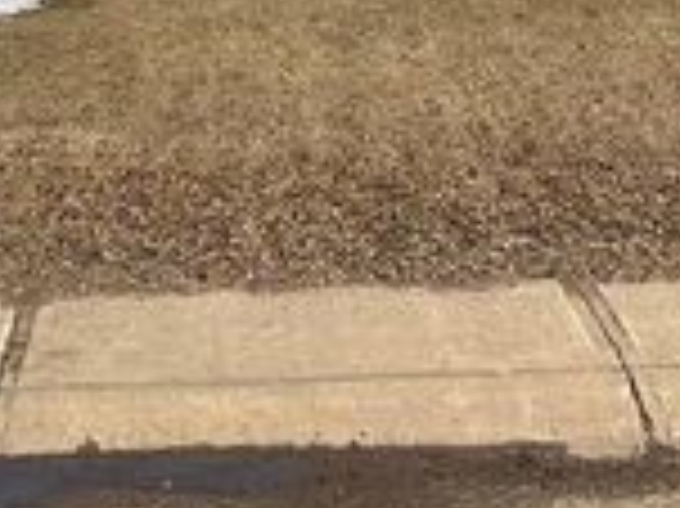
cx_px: 324
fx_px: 1884
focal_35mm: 96
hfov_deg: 20.5
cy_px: -281
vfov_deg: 14.3
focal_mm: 3
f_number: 1.8
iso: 20
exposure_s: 1/3534
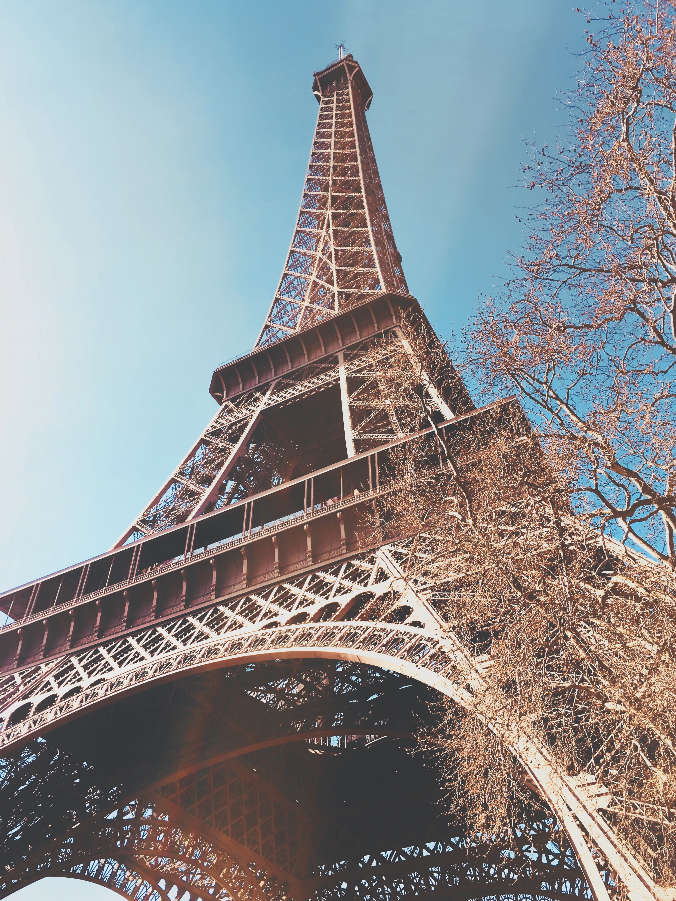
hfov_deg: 46.8
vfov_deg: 60.0
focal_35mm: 30
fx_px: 781
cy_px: 461
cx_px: 337
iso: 25
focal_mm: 4.15
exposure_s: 1/986
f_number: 2.2
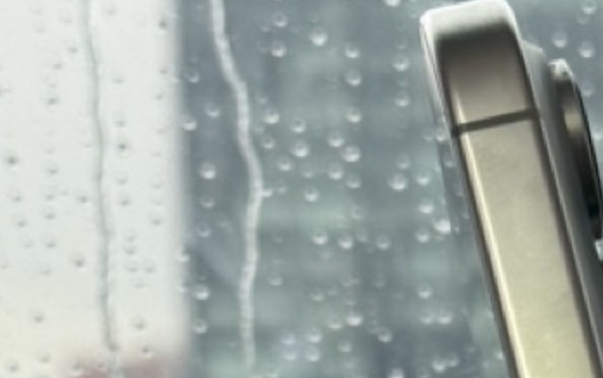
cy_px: 938
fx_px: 3075
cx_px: 736
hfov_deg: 11.0
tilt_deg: -8.3
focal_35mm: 187
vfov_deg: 6.6
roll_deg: +0.6
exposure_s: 1/233
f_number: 1.78
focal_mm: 6.76
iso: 80
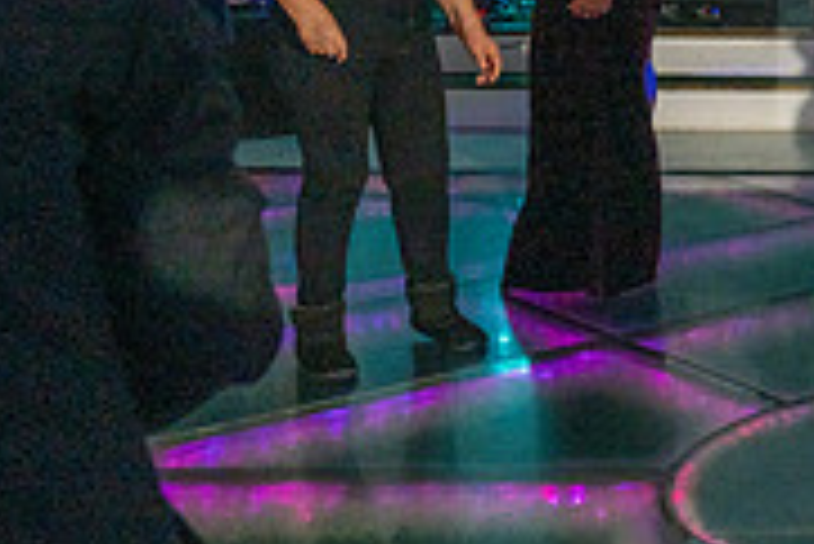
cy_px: 25
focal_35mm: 77
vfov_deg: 17.4
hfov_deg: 22.3
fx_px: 1742
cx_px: 1169
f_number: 4
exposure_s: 1/160
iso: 1000
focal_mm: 24
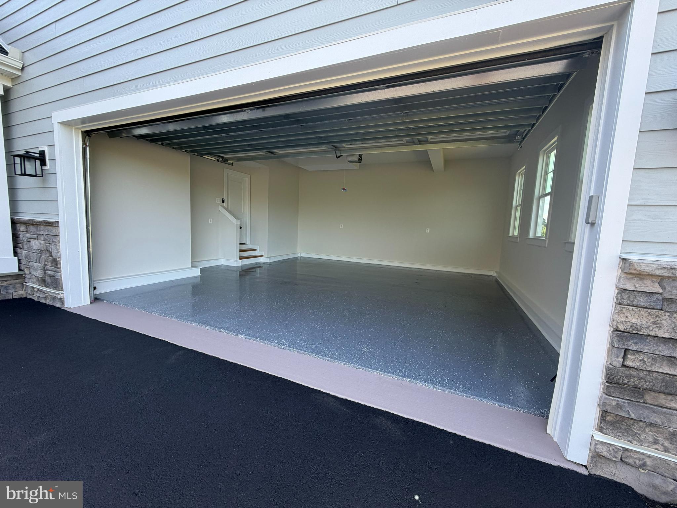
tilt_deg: -6.4
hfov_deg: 102.1
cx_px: 338
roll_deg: -1.8
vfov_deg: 85.7
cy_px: 254
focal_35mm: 14
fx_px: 274
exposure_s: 1/135
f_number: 2.2
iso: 40
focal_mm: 2.22
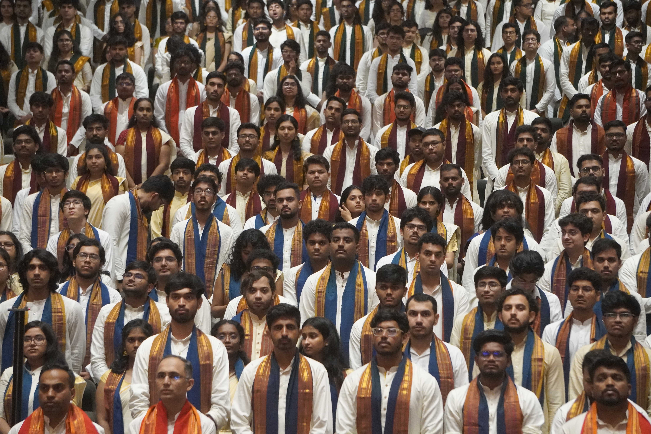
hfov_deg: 13.2
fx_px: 2821
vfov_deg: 8.8
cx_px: 326
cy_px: 217
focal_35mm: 156
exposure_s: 1/100
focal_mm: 104
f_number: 5.6
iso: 6400
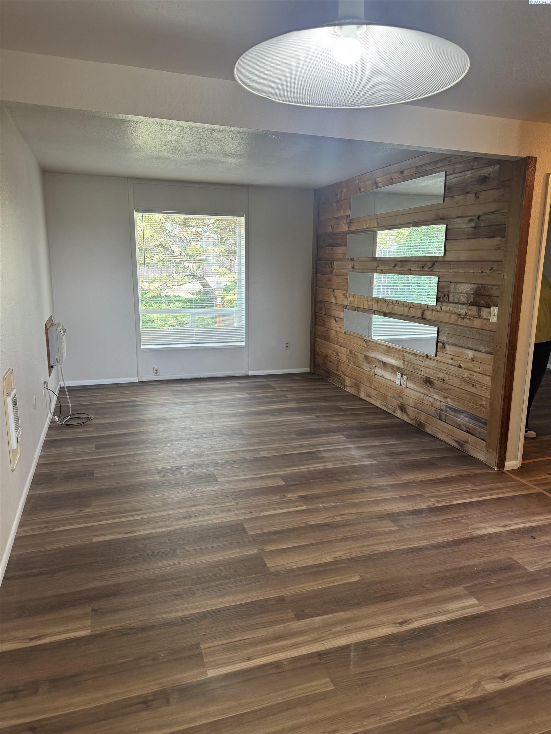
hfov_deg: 56.8
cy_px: 367
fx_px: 509
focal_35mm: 24
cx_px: 276
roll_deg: -0.2
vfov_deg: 71.6
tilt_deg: -11.4
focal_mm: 6.76
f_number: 1.78
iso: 125
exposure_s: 1/60
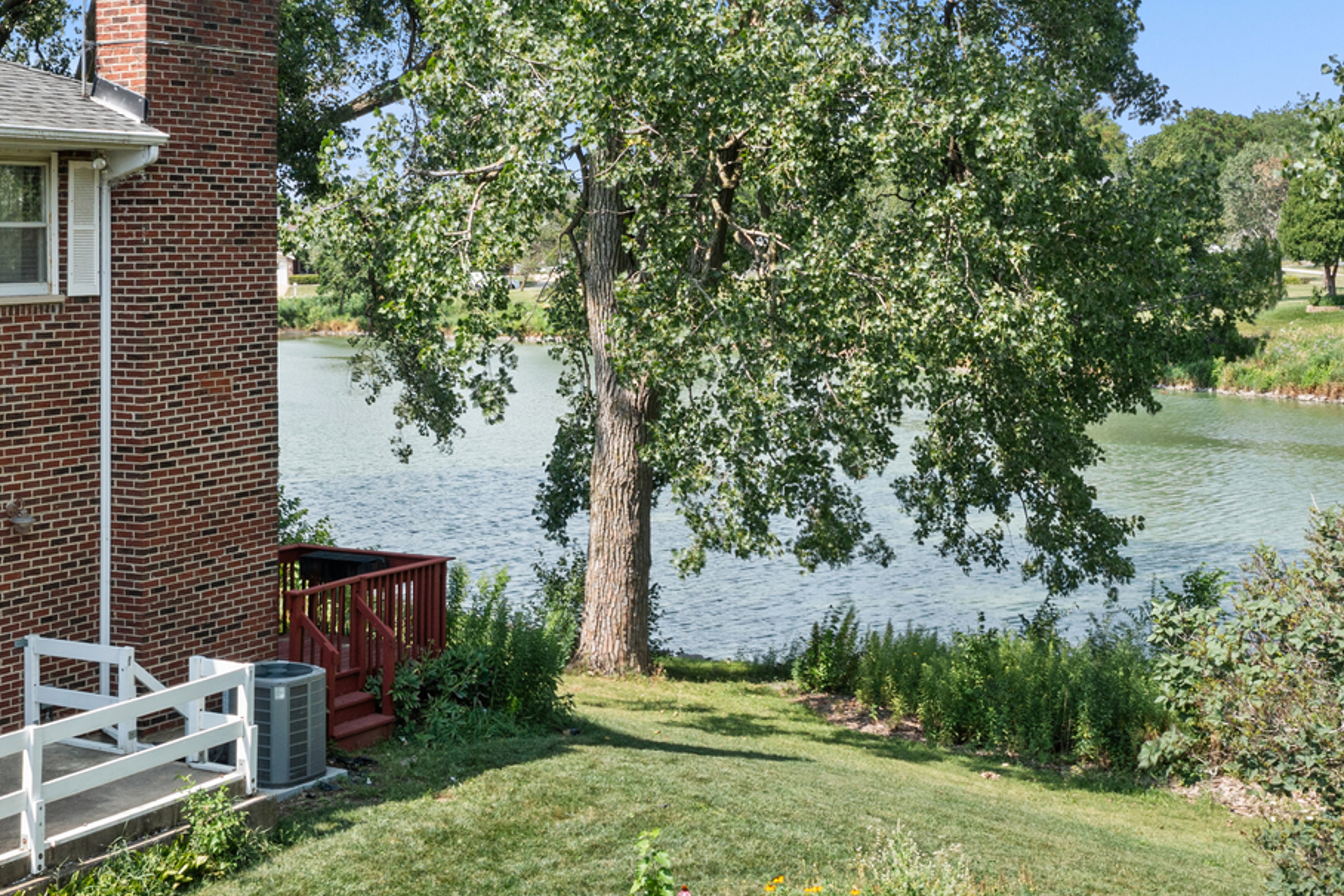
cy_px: 669
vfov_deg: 26.6
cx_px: 545
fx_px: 1866
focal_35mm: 50
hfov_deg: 39.5
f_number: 5.6
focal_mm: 10.26
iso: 200
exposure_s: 1/320
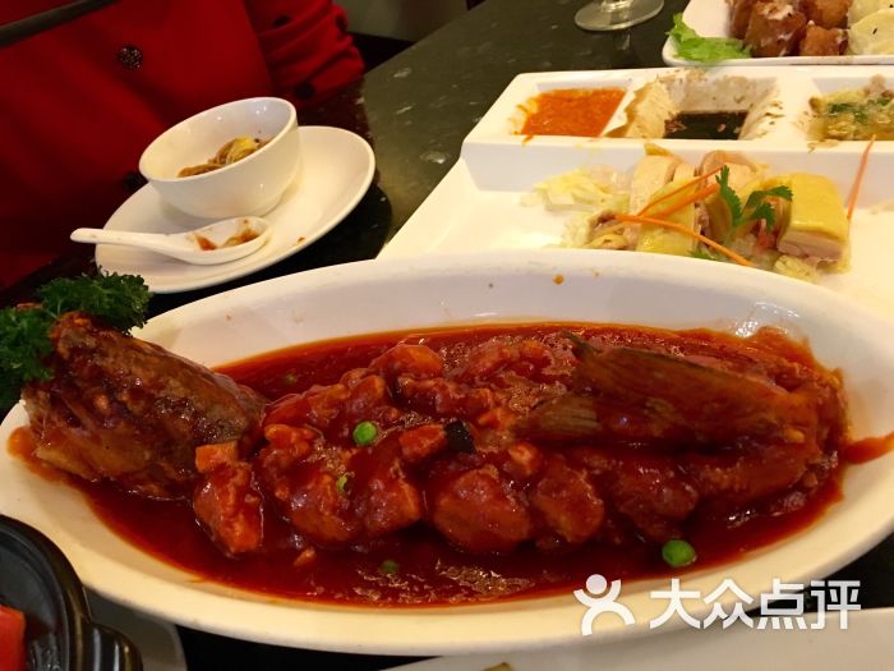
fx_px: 749
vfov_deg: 48.2
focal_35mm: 29
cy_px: 336
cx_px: 447
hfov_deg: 61.7
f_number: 2.2
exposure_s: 1/17
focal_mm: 4.15
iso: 250
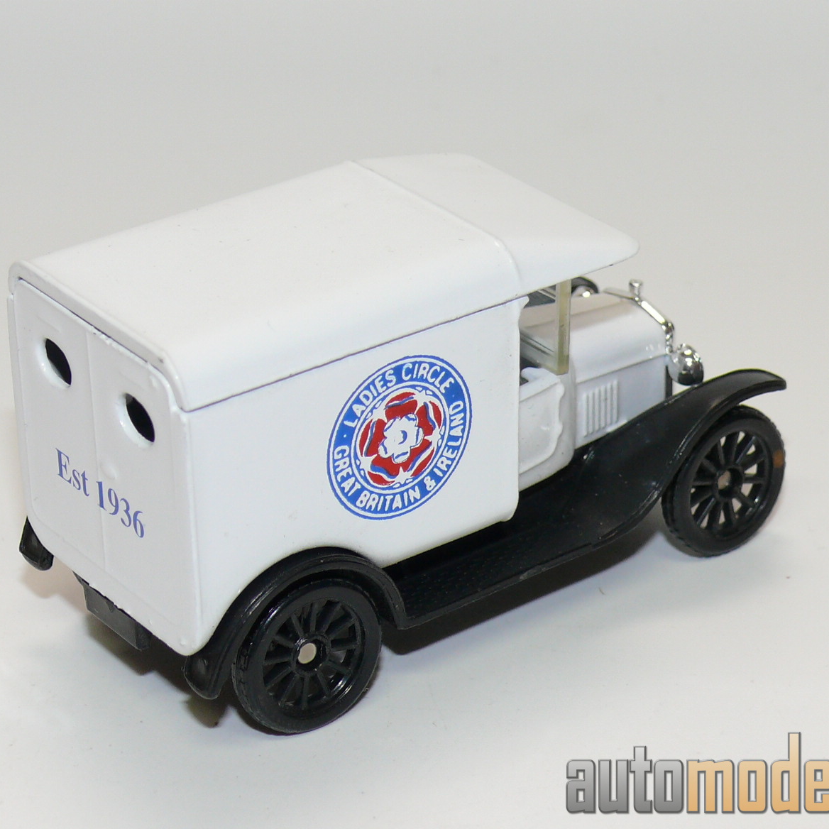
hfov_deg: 15.2
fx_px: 3116
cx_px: 402
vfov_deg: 15.2
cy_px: 414
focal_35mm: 115
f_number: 4
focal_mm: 12.9
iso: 100
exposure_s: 1/30
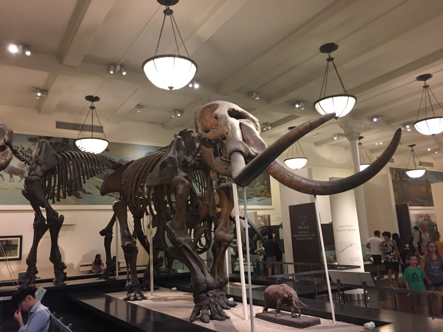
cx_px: 222
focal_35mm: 29
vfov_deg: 48.2
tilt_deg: +12.4
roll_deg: +1.9
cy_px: 166
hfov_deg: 61.7
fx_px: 371
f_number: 2.2
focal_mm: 4.15
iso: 200
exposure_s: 1/30
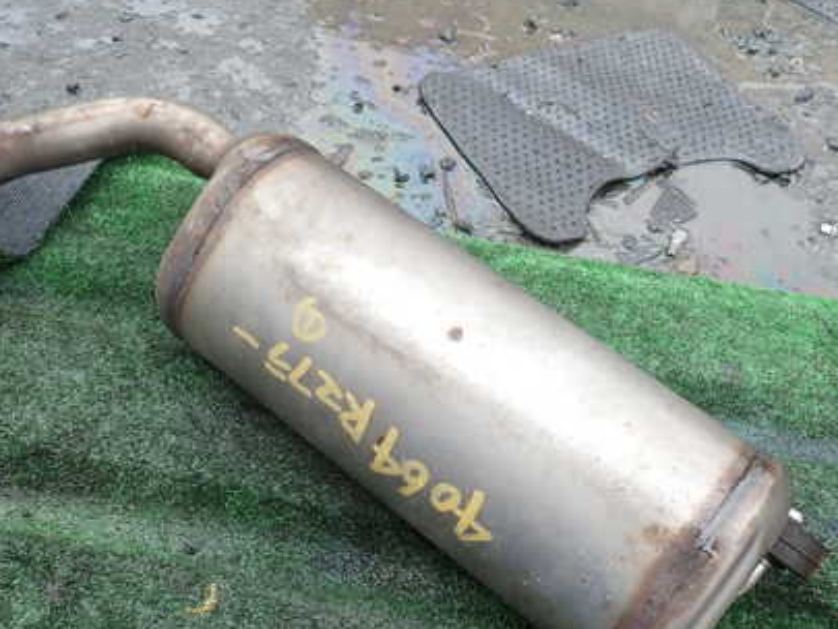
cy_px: 356
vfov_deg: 38.6
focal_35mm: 37
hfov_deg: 50.1
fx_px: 896
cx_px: 416
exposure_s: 1/400
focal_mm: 4.5
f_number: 2.8
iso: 100
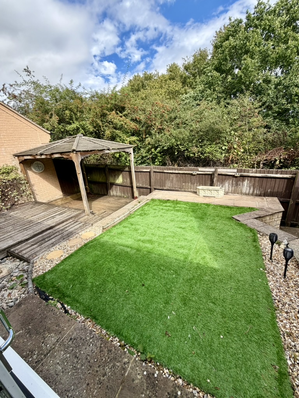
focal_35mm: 14
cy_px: 199
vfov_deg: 102.1
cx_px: 150
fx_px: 161
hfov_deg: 85.7
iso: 40
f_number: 2.2
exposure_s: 1/585
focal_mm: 2.22
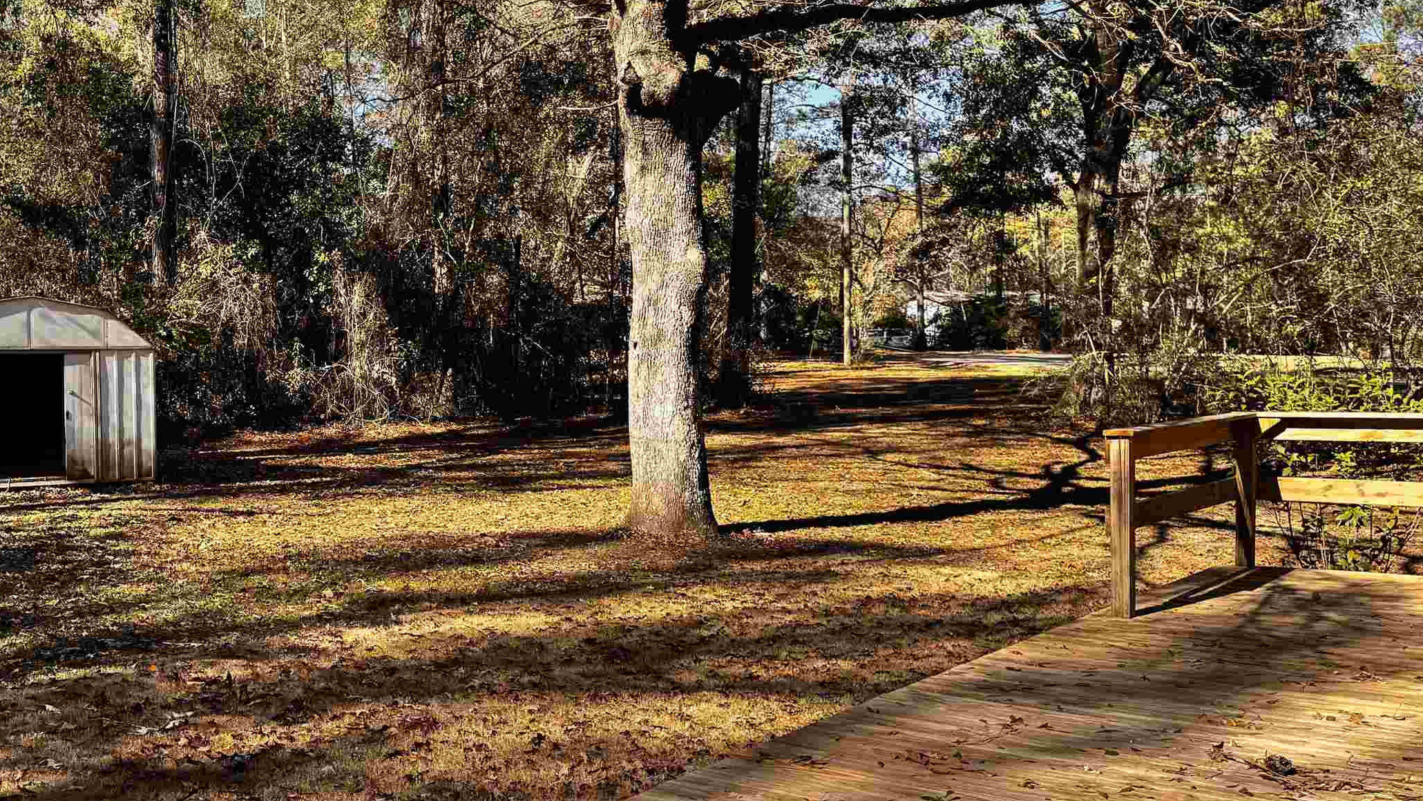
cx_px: 399
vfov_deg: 30.4
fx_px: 1472
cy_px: 449
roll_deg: +0.5
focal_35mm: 39
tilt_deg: -2.5
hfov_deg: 50.0
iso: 80
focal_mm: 6.76
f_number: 1.78
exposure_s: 1/1285
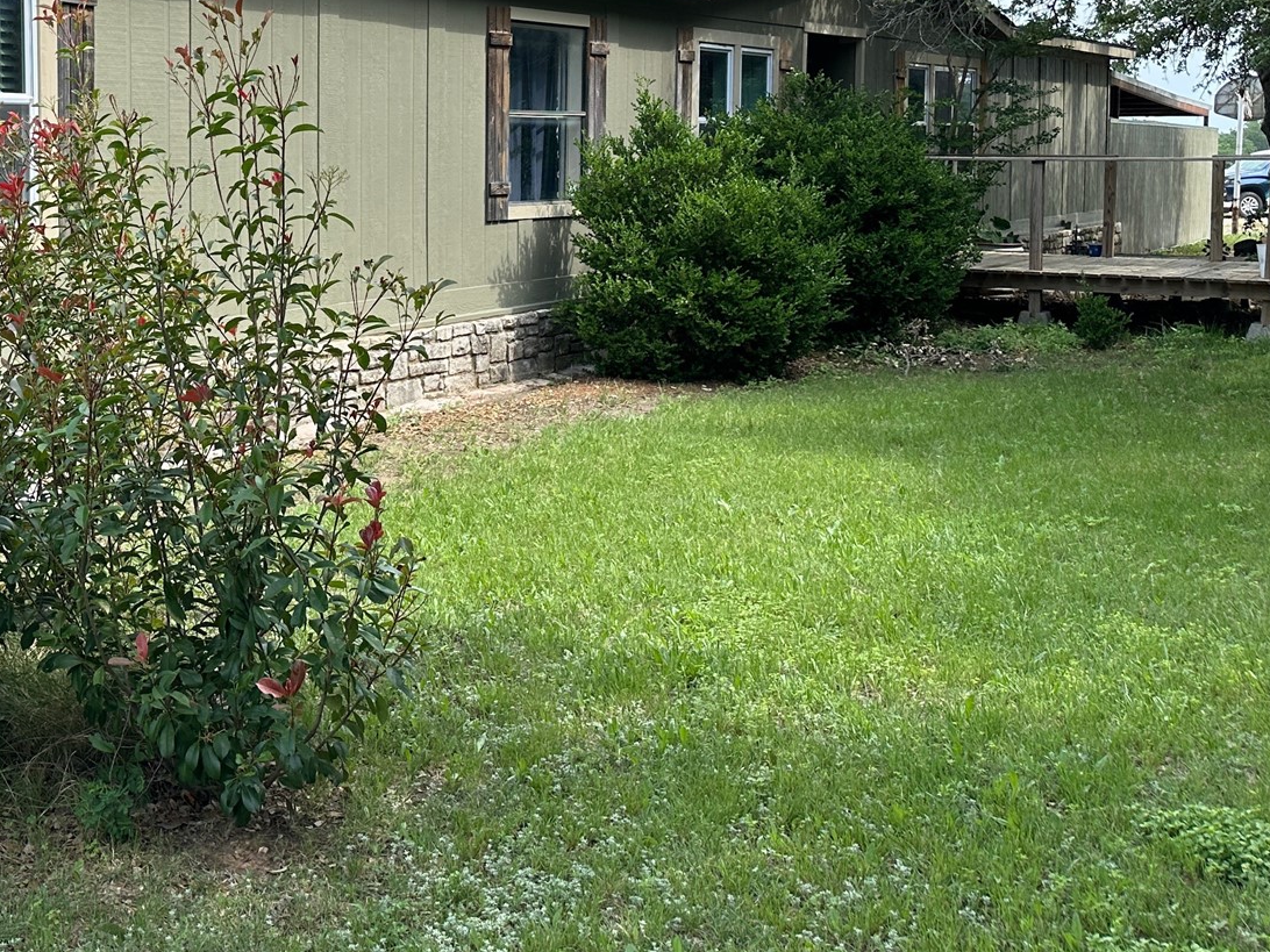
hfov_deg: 40.2
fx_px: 1651
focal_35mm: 45
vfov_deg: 31.6
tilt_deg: -3.1
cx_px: 237
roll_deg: +0.1
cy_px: 228
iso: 80
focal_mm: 6.86
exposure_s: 1/2353
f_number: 1.78
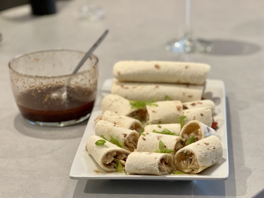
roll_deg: +1.1
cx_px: 132
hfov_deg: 25.3
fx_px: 587
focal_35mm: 77
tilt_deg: -22.6
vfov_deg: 19.1
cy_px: 99
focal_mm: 9
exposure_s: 1/30
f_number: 2.8
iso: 320
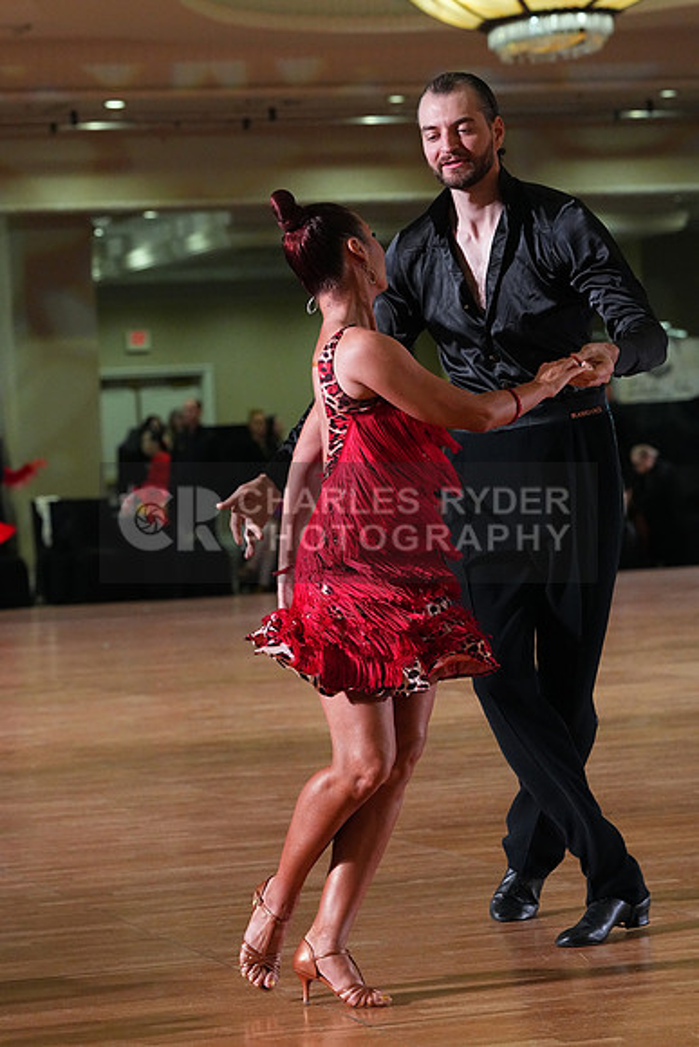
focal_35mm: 124
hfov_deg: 11.1
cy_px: 524
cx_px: 350
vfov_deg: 16.5
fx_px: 3609
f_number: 5.6
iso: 8000
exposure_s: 1/400
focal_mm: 124
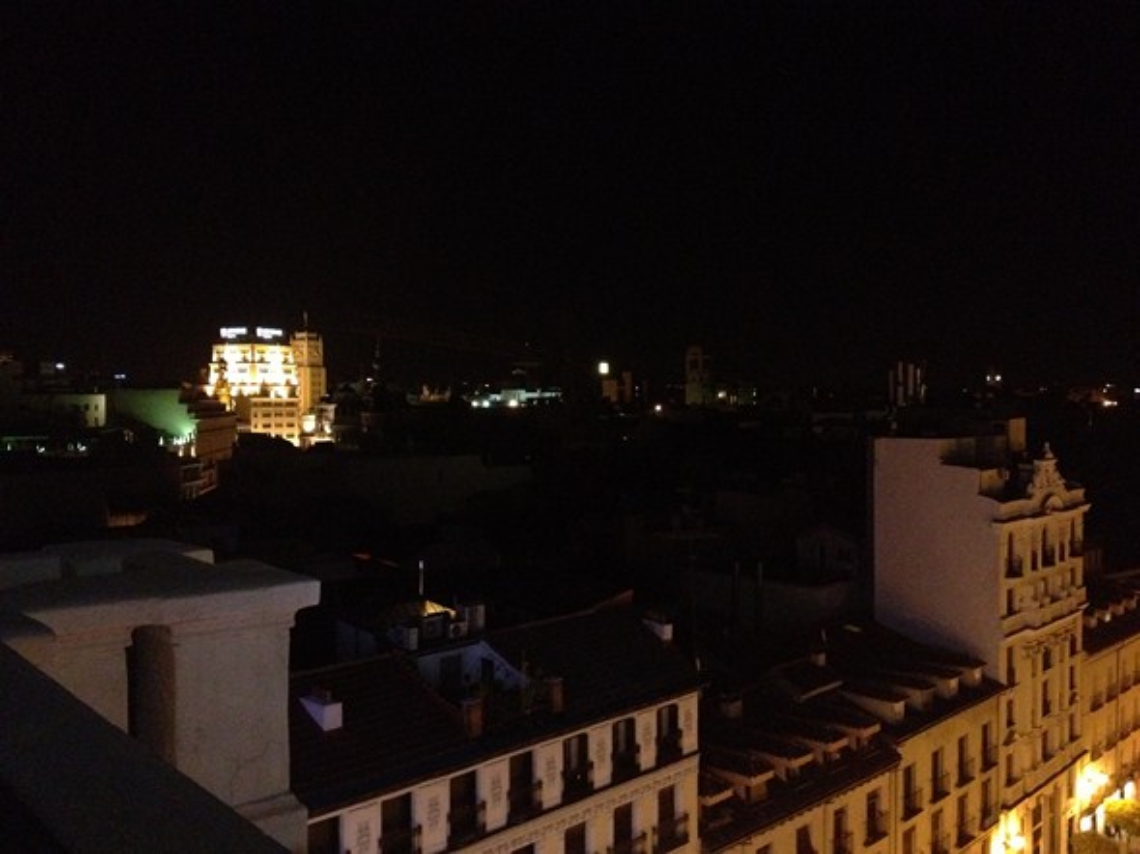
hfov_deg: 52.6
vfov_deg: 40.7
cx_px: 570
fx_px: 1152
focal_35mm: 35
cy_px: 427
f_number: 2.4
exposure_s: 1/15
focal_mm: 4.28
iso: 800
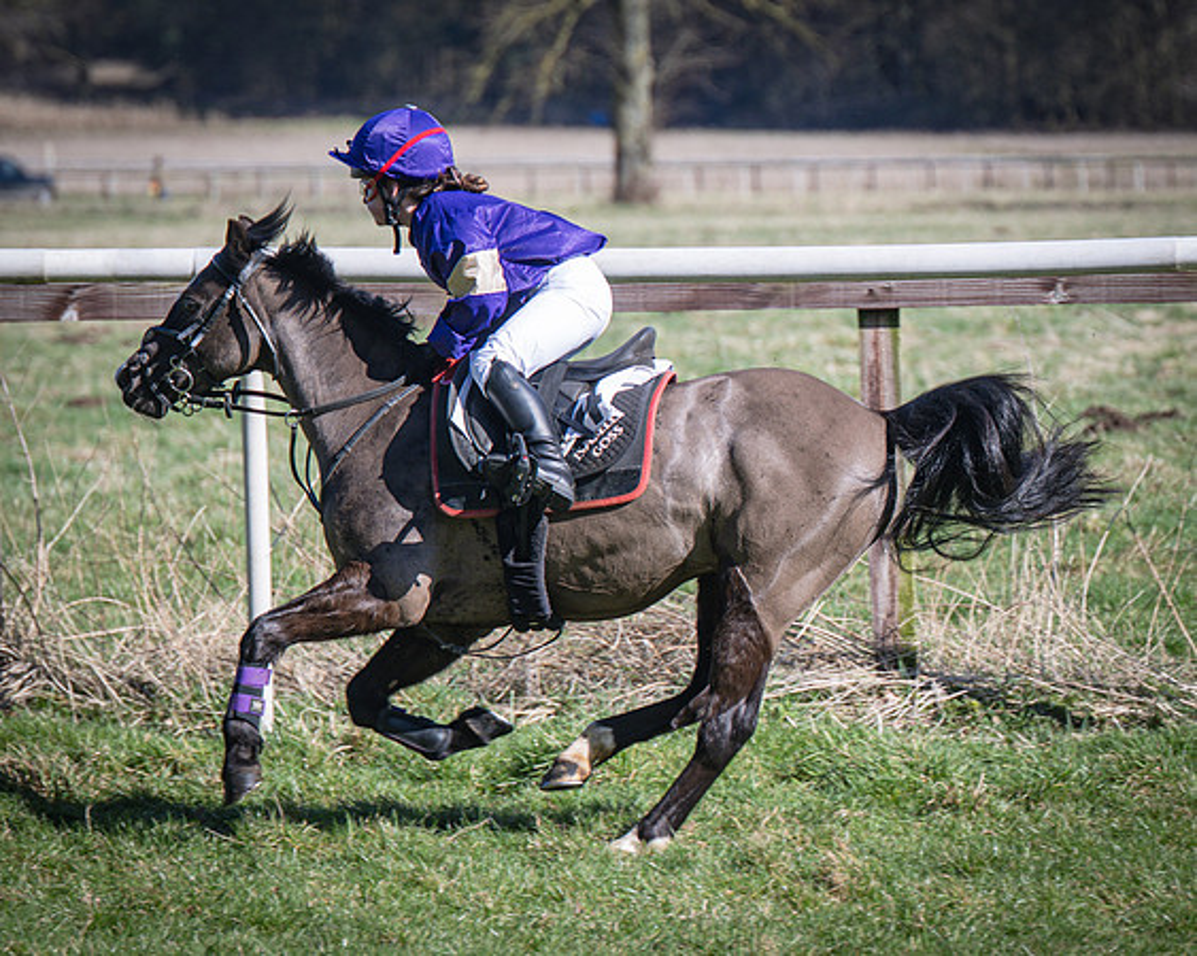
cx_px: 811
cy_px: 398
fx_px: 9962
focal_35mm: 281
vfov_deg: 5.5
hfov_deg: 6.9
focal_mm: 140
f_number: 4
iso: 125
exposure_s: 1/1000
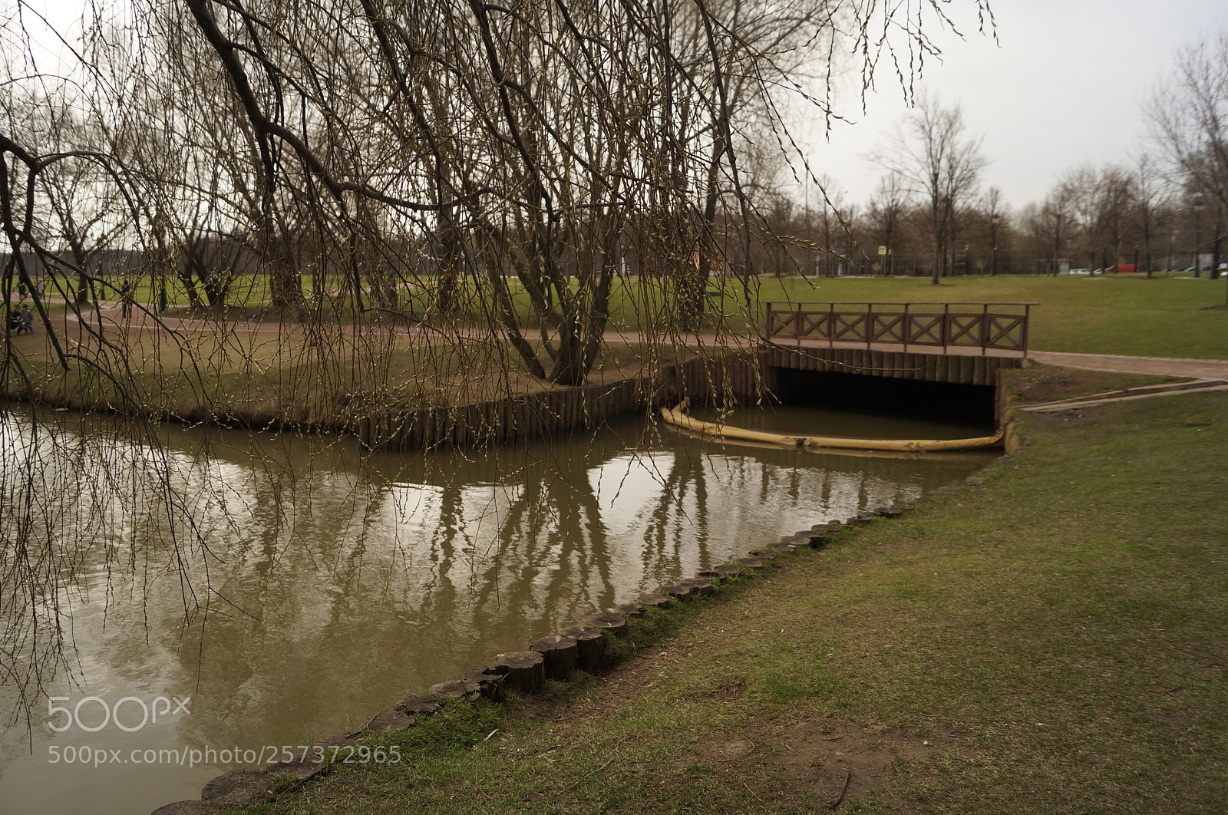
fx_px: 920
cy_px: 408
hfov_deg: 67.5
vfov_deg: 47.8
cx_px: 614
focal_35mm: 27
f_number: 4
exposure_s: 1/1000
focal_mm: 18
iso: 100
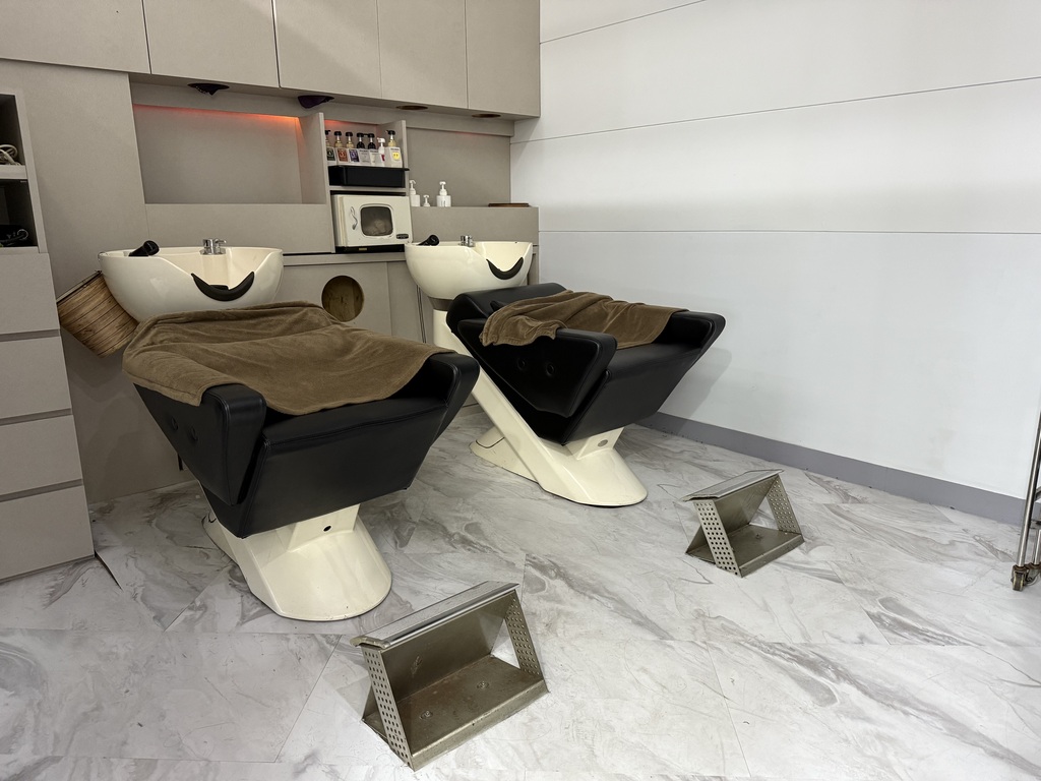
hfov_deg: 71.6
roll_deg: +0.1
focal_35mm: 24
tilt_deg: -13.1
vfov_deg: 56.8
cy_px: 390
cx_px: 520
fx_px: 722
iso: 320
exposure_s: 1/60
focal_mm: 6.76
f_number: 1.78
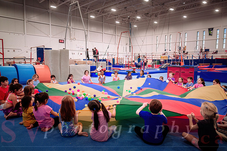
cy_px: 79
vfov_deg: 48.0
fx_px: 170
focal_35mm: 27
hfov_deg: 67.4
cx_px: 108
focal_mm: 24
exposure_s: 1/400
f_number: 3.2
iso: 1600
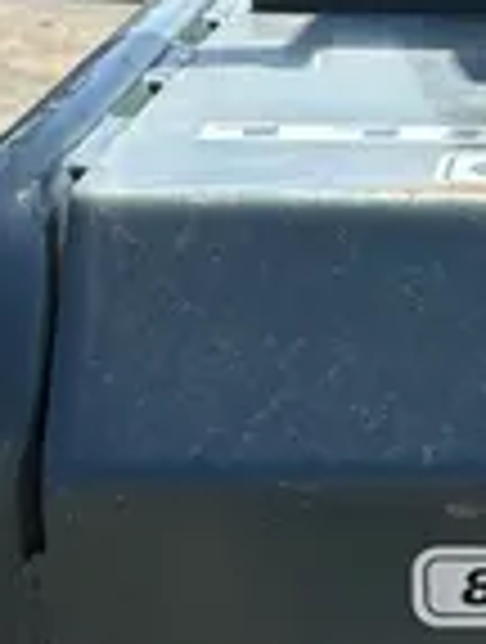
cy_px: 561
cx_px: 688
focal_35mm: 133
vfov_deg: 14.7
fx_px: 2479
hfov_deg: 10.9
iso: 50
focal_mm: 5.96
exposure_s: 1/1912
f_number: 1.6
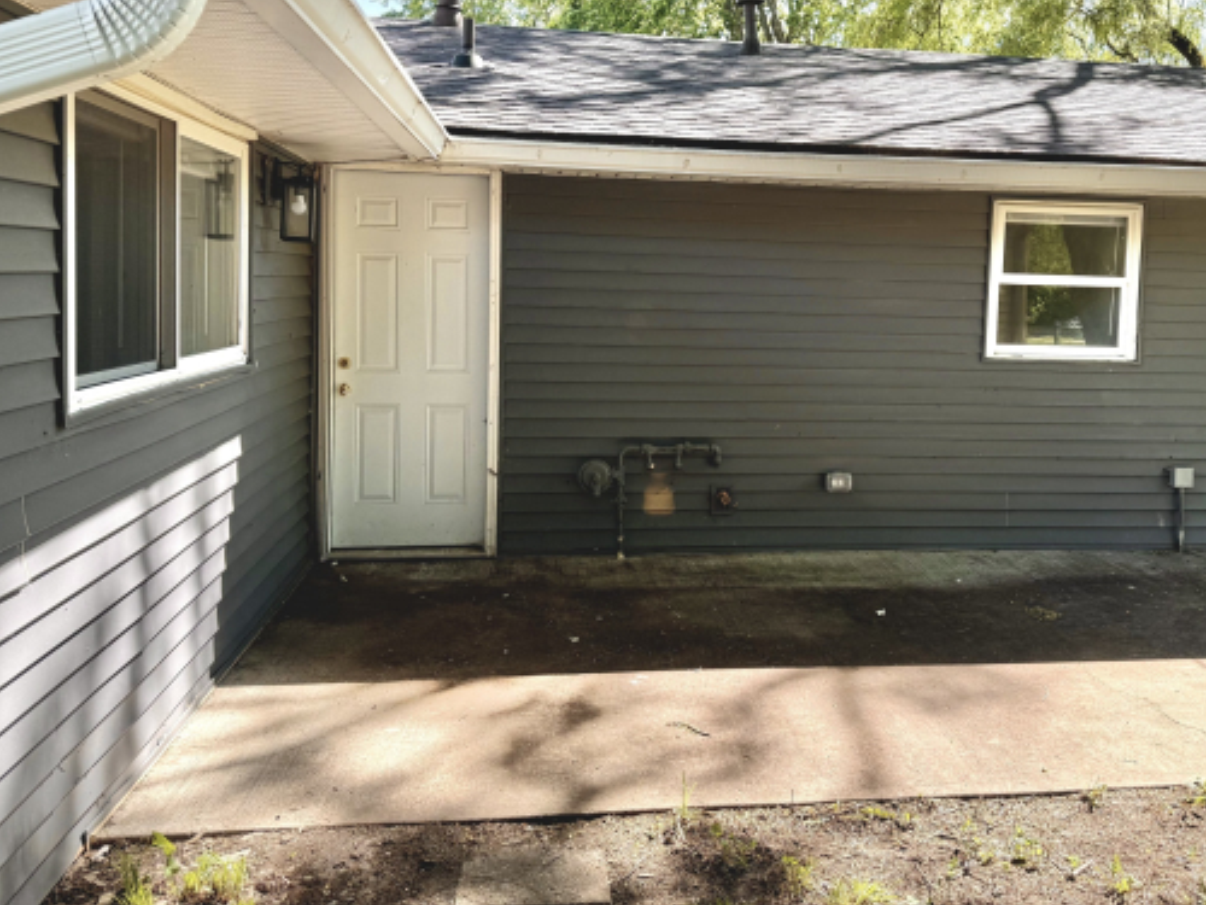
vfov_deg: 43.8
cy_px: 340
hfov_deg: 56.4
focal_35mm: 32
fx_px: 1115
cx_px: 718
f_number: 1.78
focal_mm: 6.76
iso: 80
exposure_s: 1/831
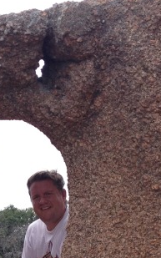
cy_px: 242
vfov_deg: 16.7
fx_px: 864
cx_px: -10
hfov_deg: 10.5
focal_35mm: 123
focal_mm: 4.28
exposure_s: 1/890
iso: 50
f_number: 2.4
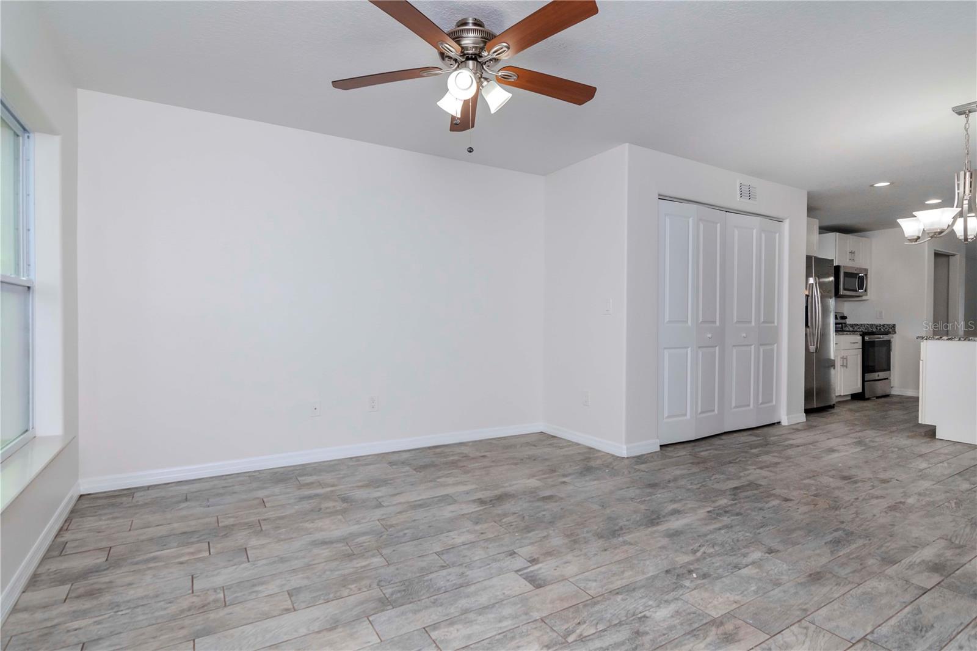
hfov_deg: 95.0
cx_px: 488
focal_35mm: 16
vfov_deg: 72.0
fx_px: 448
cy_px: 326
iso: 640
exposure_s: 1/200
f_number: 7.1
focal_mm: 11
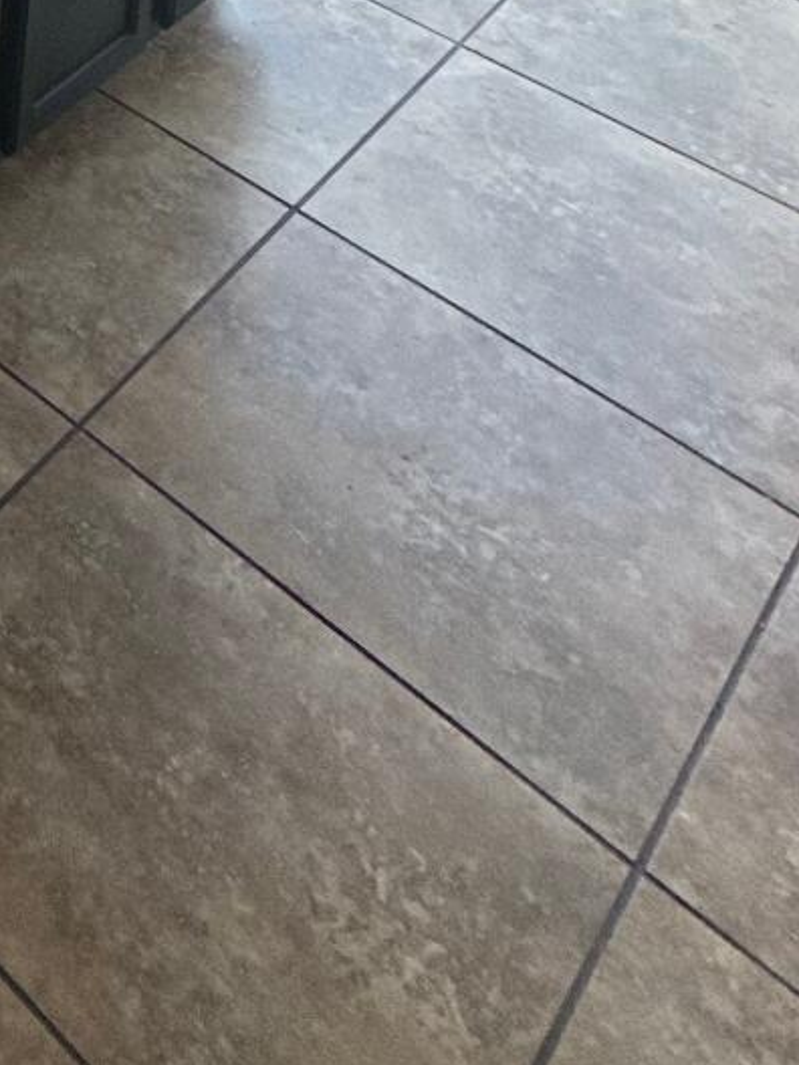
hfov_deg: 19.5
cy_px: -750
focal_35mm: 53
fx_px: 1631
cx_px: -686
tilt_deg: -12.8
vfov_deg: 23.4
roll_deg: -0.1
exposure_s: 1/99
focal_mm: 2.22
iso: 100
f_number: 2.2
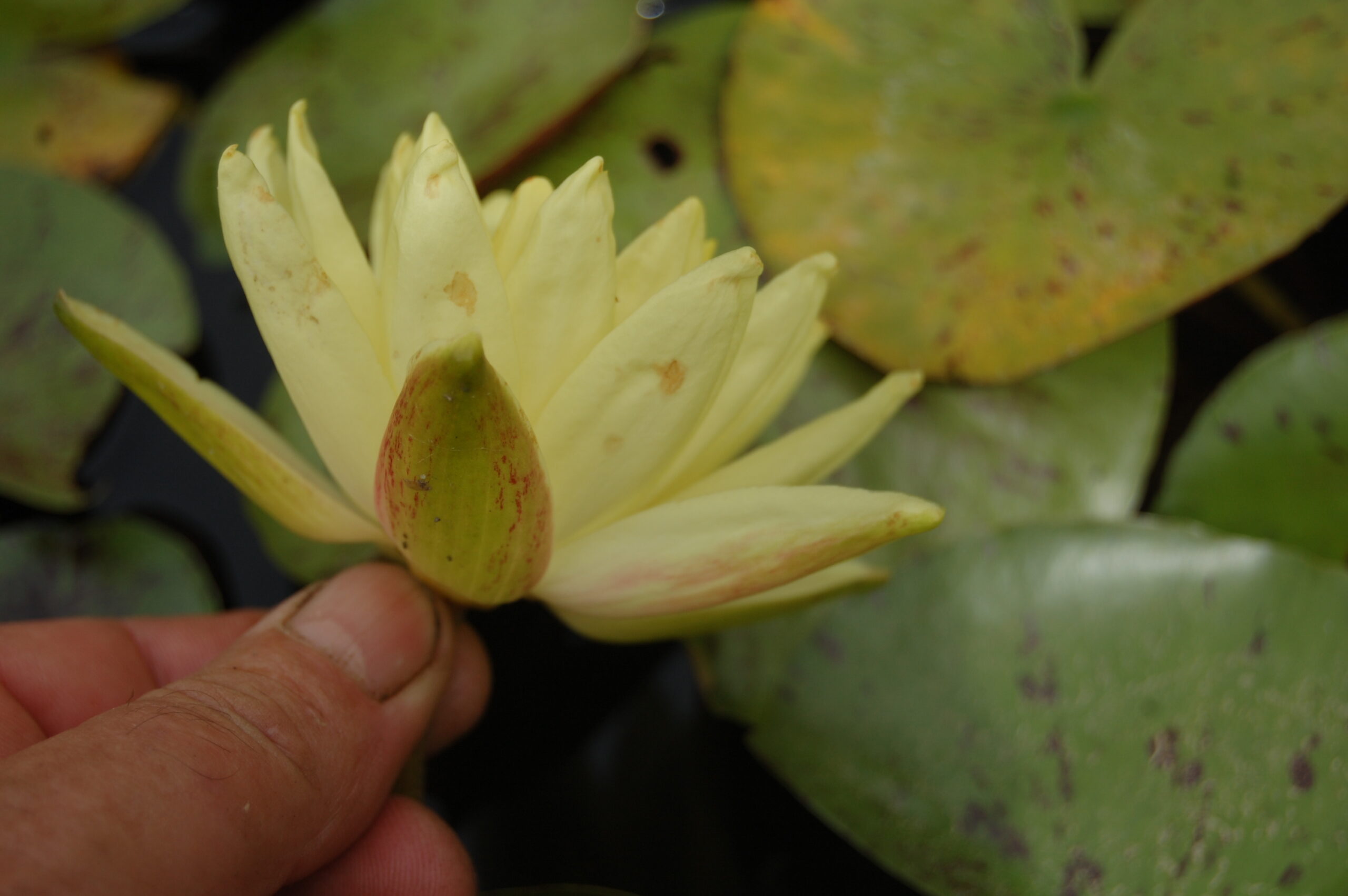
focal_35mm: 82
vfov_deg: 16.5
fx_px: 3086
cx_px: 674
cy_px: 448
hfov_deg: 24.6
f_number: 5.6
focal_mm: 55
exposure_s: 1/640
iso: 200
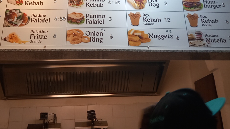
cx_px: 100
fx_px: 274
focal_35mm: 45
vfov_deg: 25.4
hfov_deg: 45.4
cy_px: 3
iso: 125
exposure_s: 1/50
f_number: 1.8
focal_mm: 4
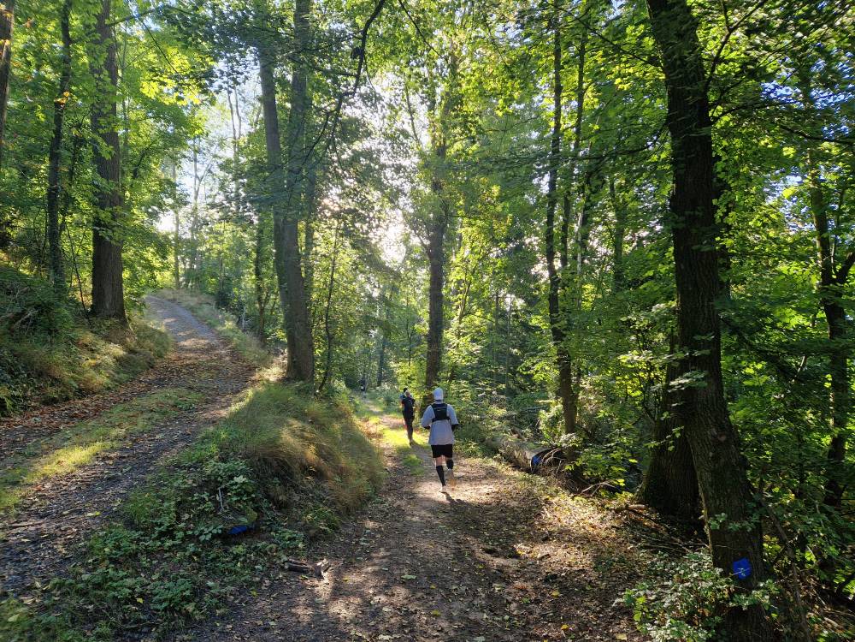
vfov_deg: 58.9
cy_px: 321
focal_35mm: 23
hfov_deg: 73.9
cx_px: 428
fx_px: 568
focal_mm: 5.4
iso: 64
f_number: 1.8
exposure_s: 1/180
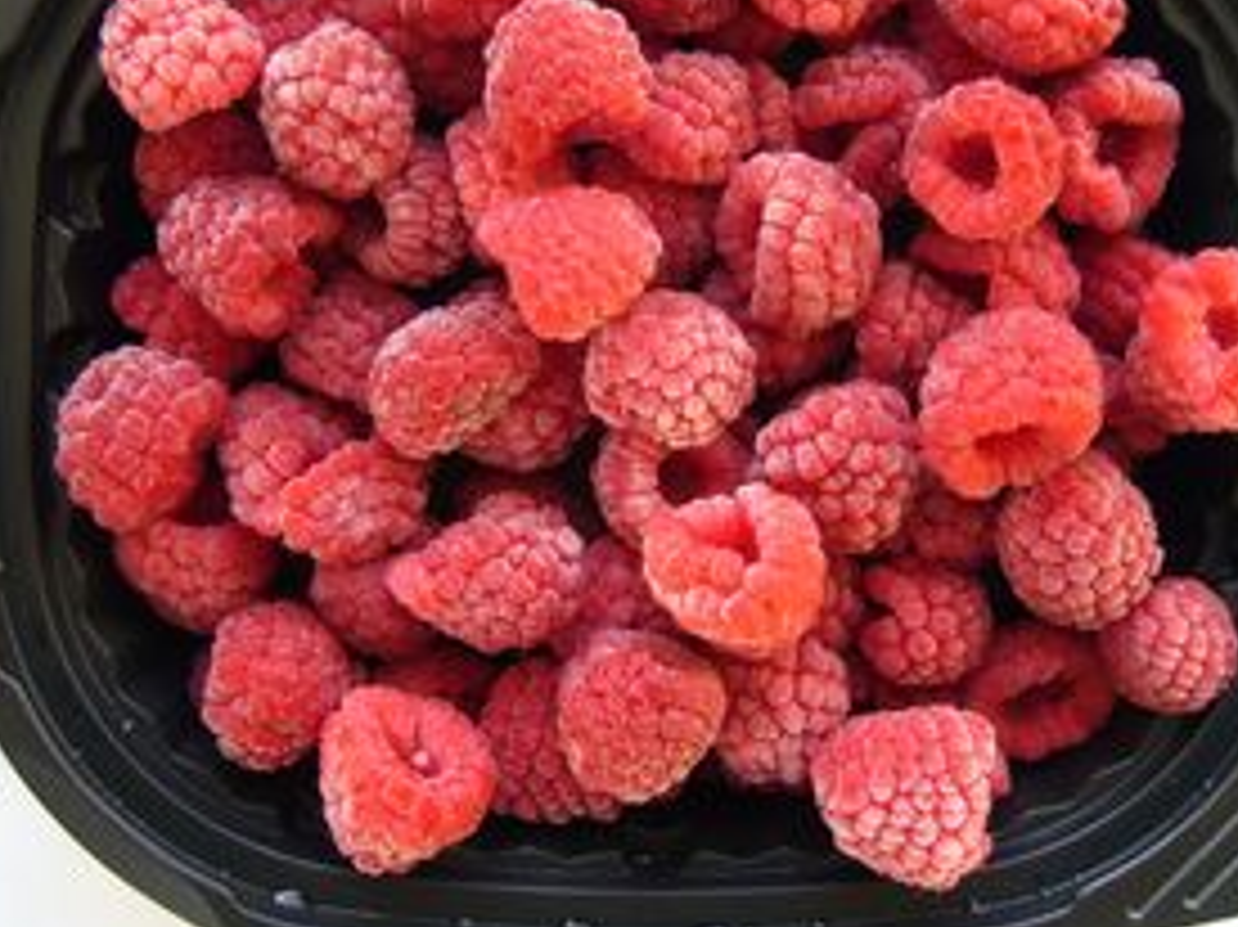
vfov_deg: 28.5
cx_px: 644
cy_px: 369
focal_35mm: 51
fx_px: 1823
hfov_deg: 37.5
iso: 100
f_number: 2.8
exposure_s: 1/25
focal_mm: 5.8
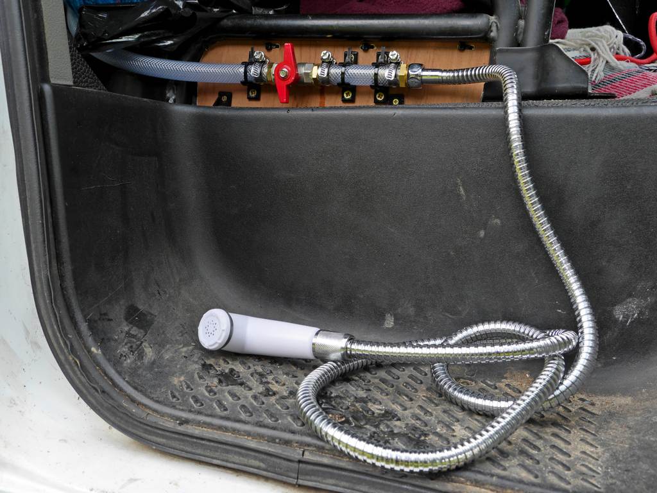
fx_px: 721
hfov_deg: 49.0
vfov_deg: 37.7
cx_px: 328
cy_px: 246
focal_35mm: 38
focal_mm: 19
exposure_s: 1/80
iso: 200
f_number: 7.1
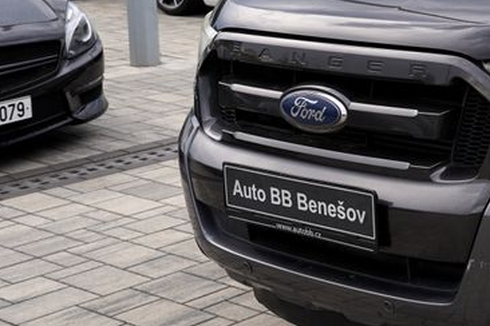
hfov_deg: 21.7
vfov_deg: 16.2
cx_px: 644
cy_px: 67
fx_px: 1143
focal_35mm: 84
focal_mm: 30
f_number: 5.6
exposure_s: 1/100
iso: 100
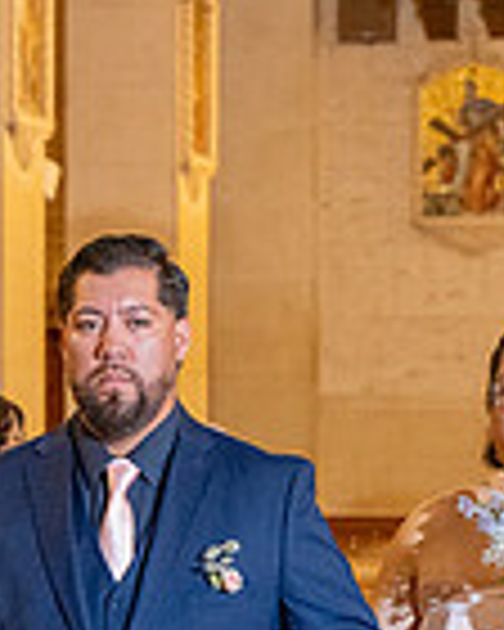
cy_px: 785
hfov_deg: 5.7
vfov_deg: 7.0
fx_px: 5072
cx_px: 108
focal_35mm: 272
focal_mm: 70
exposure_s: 1/200
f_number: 4.5
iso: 2000
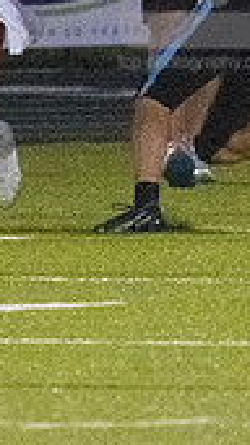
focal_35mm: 1700
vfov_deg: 1.3
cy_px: -21
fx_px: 20064
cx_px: 198
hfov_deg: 0.7
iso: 10000
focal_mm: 320
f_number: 5.6
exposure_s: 1/1600
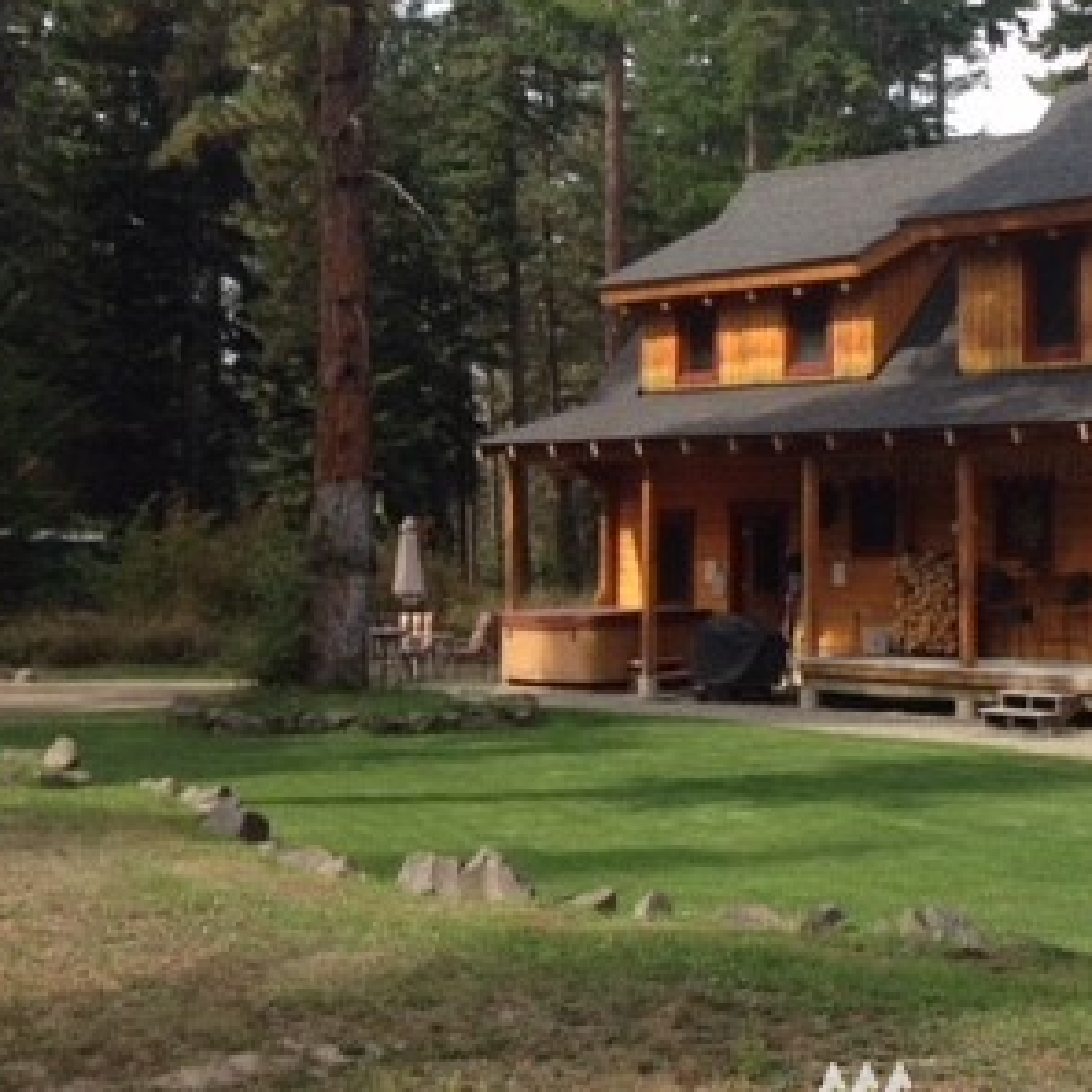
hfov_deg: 26.3
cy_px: 362
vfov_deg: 27.1
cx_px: 1007
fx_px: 2248
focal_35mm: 63
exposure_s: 1/497
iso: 50
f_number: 2.4
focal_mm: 4.12
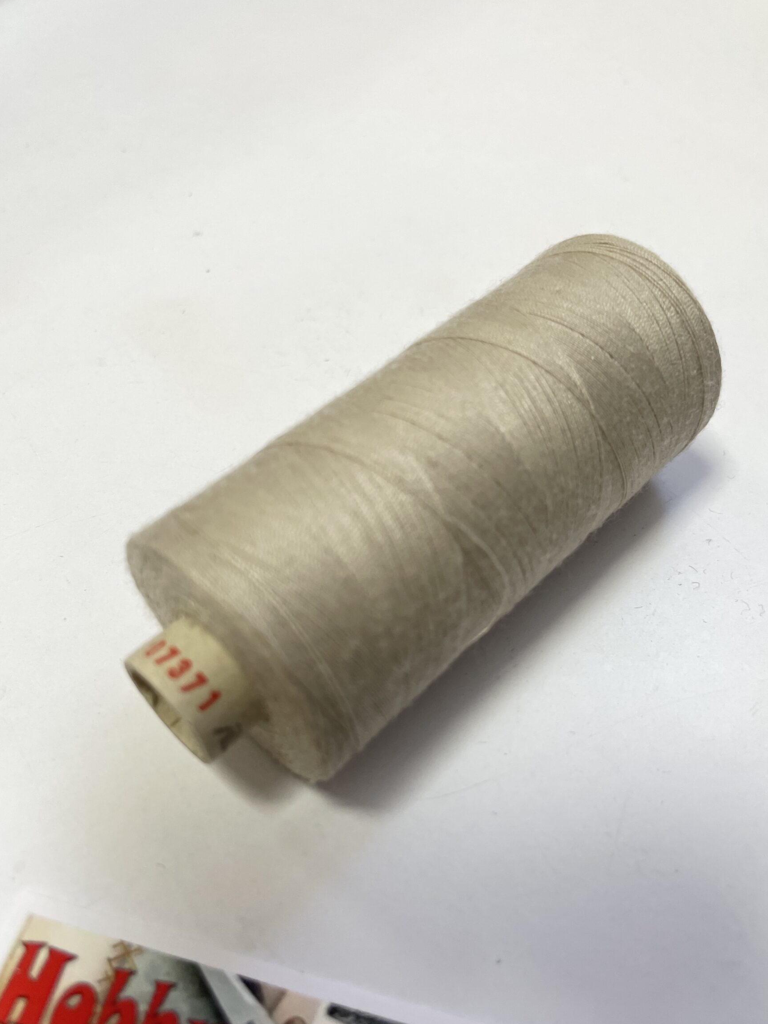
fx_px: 858
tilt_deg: -52.7
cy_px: 543
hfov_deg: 48.2
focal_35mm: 29
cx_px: 420
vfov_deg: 61.6
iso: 100
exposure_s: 1/121
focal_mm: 4.2
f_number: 1.6
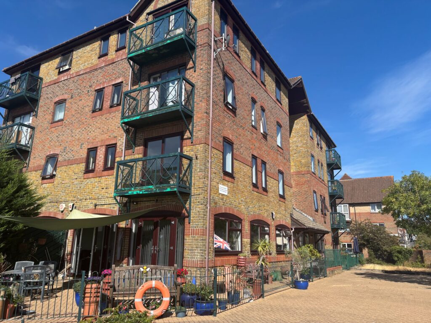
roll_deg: +0.5
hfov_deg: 67.3
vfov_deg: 53.1
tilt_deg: +14.8
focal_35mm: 26
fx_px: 324
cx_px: 216
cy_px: 162
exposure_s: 1/2778
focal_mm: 5.96
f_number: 1.6
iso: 50
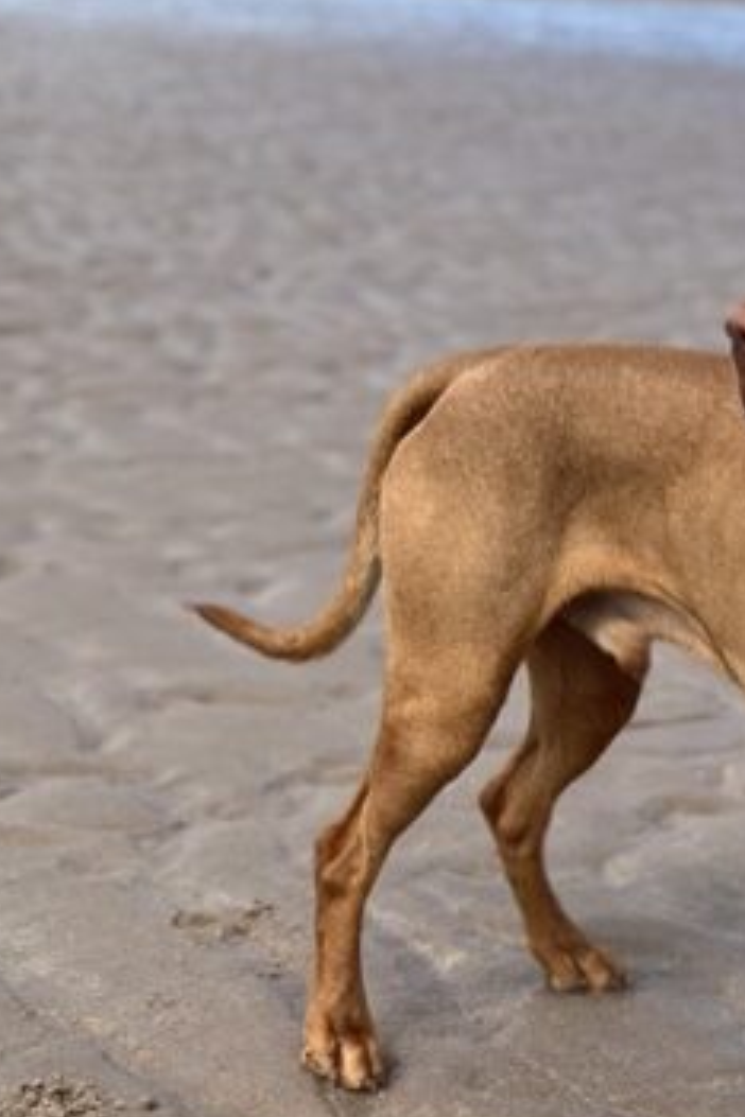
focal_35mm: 79
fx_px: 2452
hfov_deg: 16.5
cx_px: 917
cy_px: 999
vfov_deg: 24.9
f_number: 1.5
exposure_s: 1/1972
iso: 50
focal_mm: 5.7
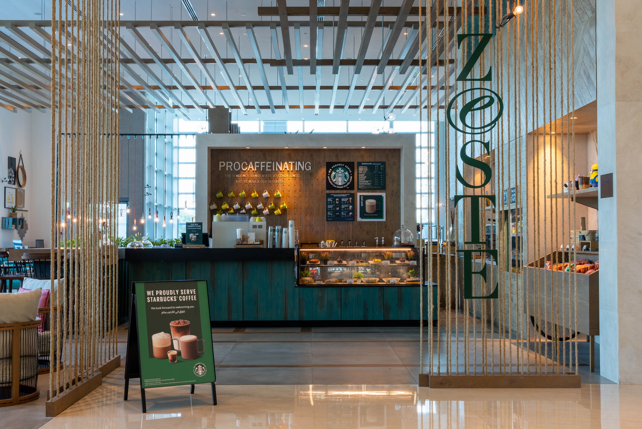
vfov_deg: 30.8
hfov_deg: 44.8
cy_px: 214
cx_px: 321
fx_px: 778
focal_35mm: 44
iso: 64
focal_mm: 43.6
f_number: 14
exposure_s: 1/2
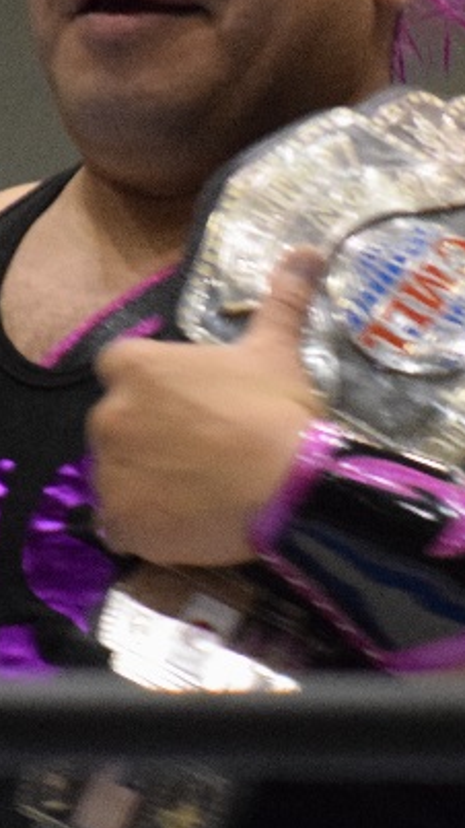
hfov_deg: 1.7
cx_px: 183
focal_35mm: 703
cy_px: 327
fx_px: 15416
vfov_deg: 3.1
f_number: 5.6
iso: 3200
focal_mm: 200
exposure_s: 1/80
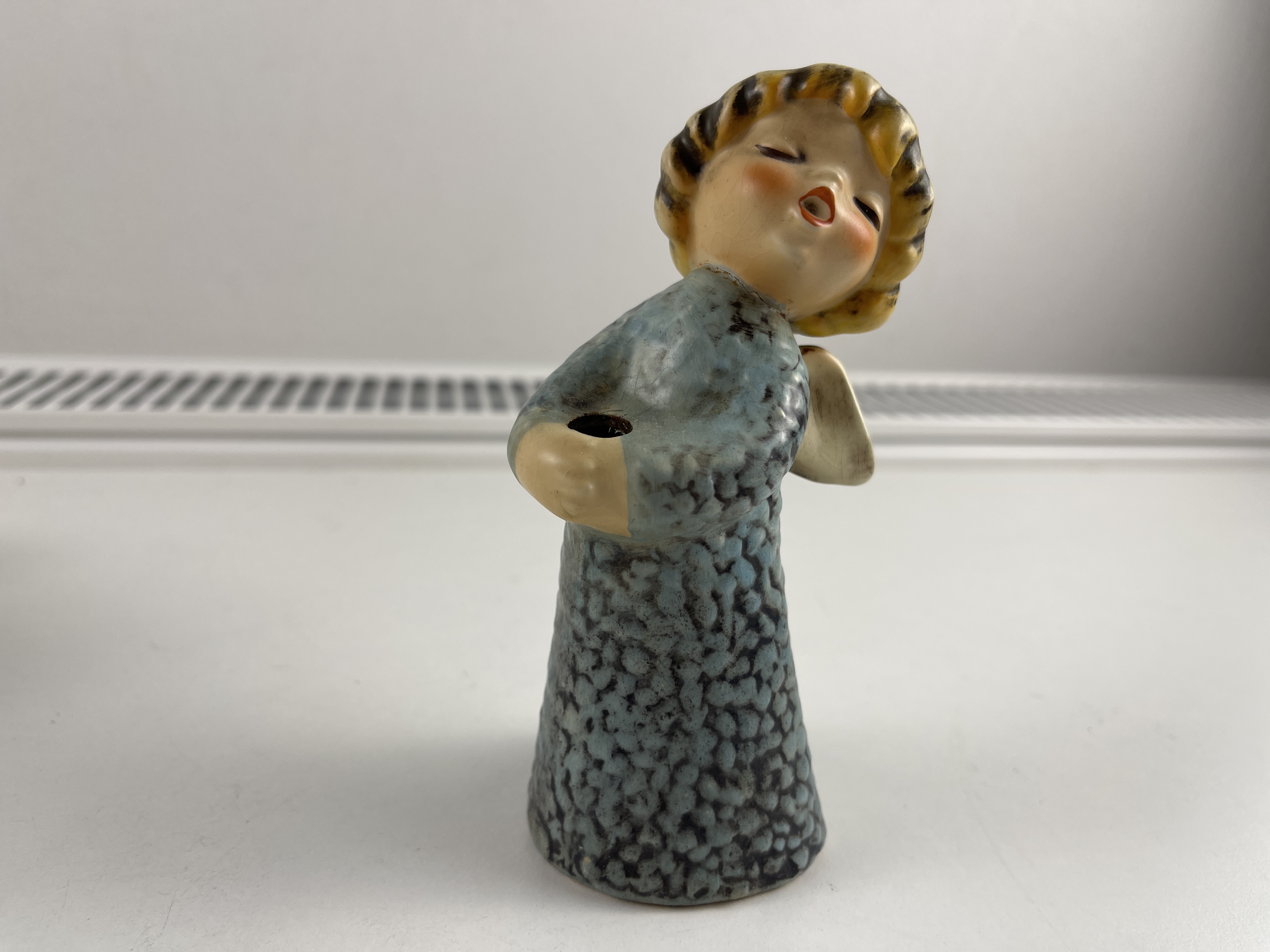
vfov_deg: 54.9
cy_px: 476
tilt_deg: -18.1
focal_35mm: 25
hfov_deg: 69.4
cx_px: 635
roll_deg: -4.1
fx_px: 917
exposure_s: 1/254
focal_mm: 5.1
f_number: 1.6
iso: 32
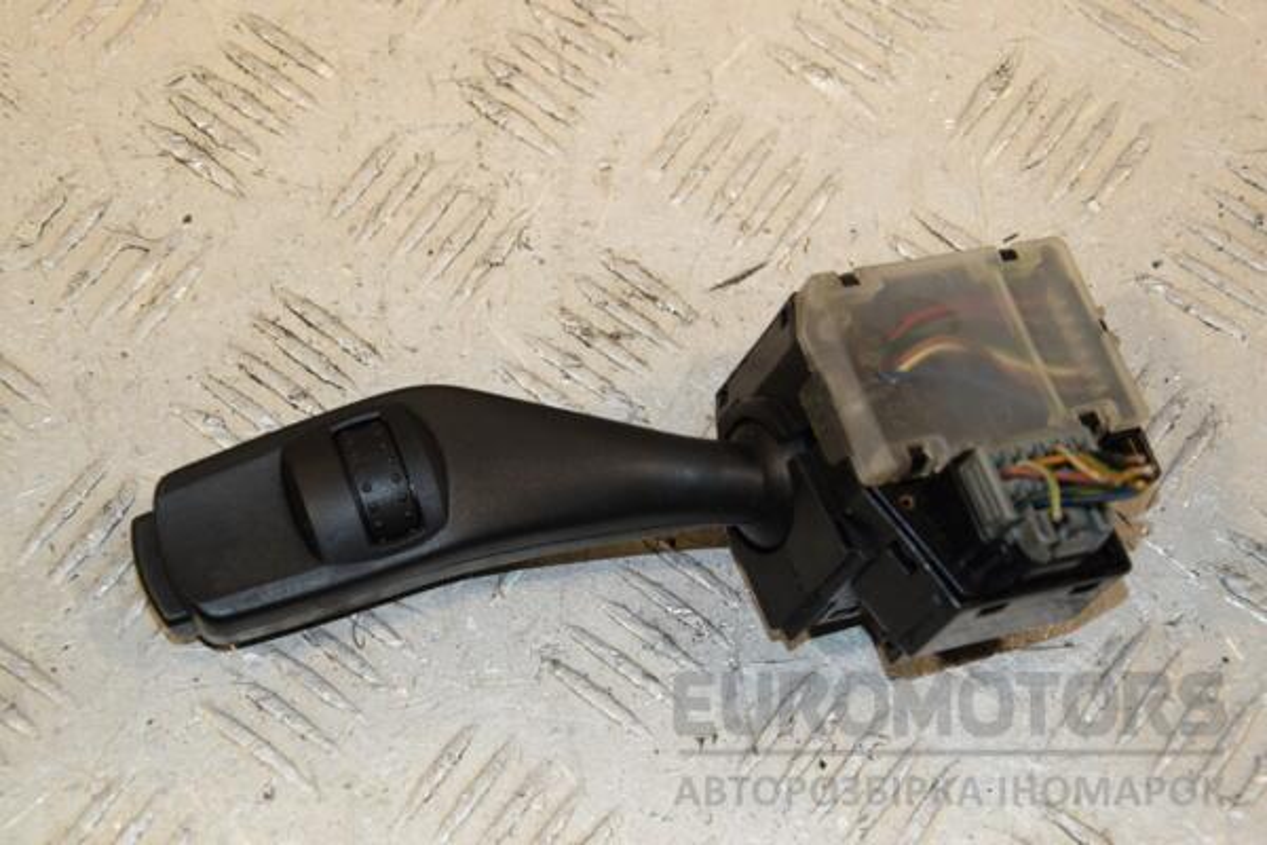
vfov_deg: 15.7
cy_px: 422
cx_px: 634
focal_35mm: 87
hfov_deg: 23.4
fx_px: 3062
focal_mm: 58
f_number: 7.1
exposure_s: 1/200
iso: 800
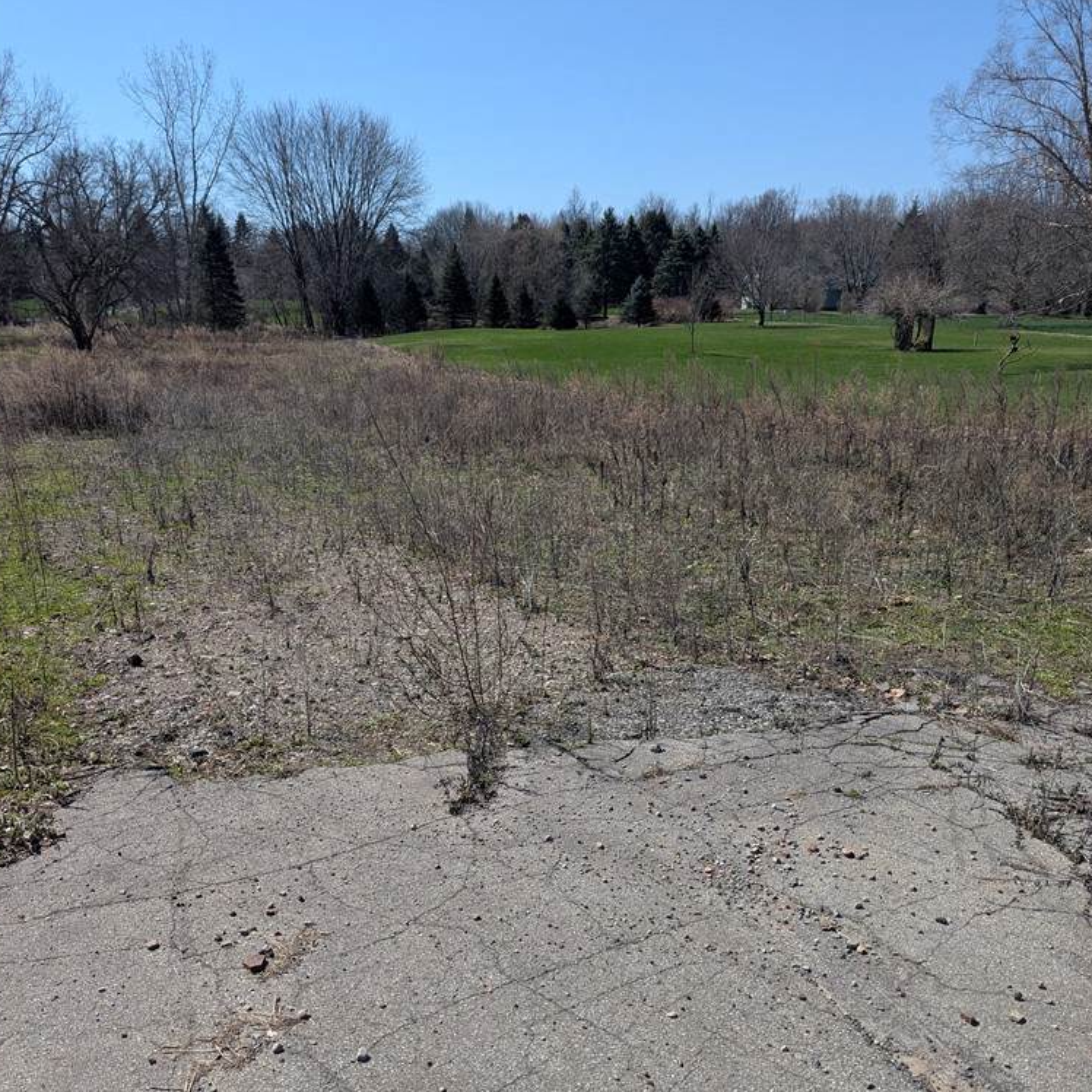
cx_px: 541
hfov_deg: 55.6
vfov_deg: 54.9
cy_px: 694
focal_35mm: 29
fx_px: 1035
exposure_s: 1/2217
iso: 47
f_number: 1.85
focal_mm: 6.81
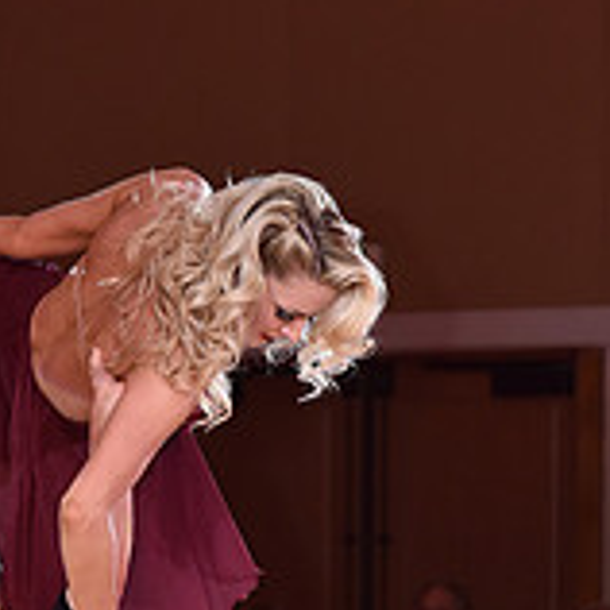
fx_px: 6519
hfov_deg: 5.3
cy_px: 788
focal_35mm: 327
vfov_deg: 5.3
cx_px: -14
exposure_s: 1/250
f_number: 5
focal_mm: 105
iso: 1600
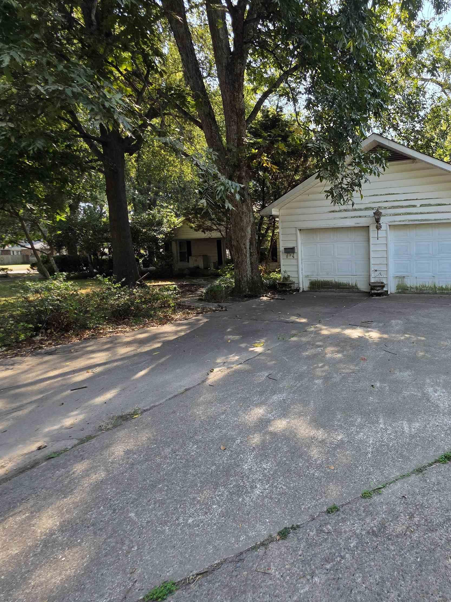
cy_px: 294
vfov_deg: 87.7
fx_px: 313
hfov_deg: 66.8
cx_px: 342
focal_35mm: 18
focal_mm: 2.2
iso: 40
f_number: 1.9
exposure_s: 1/456
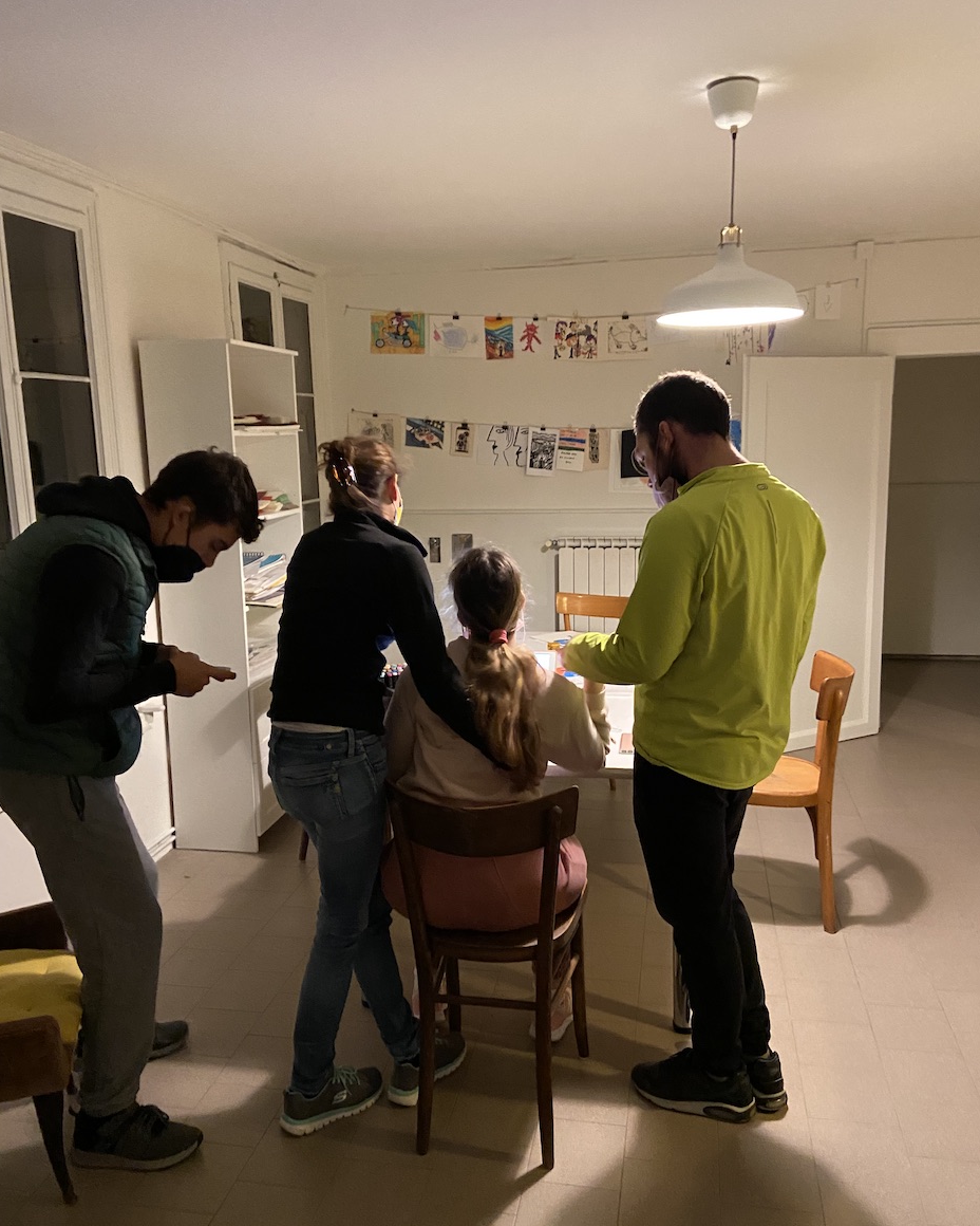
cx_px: 505
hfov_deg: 51.5
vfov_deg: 62.2
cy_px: 592
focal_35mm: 28
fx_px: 1015
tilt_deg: -10.9
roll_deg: +1.6
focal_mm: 4.25
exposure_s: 1/25
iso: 640
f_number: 1.8
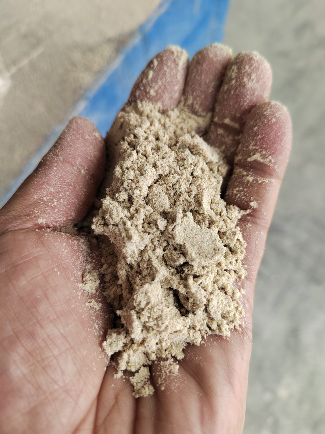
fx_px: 288
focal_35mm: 23
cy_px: 217
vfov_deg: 73.9
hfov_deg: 58.9
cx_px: 162
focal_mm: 5.52
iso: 603
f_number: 1.9
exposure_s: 1/790
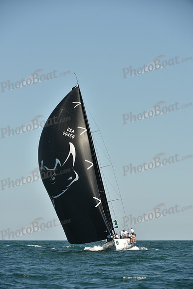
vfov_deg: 10.3
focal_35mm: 200
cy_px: 144
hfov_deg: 6.9
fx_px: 1607
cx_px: 96
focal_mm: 200
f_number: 6.3
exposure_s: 1/1250
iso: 250
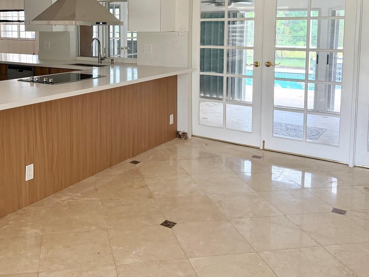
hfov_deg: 48.2
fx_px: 405
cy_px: 64
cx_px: 125
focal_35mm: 38
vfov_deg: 36.7
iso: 200
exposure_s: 1/114
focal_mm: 6.76
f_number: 1.78
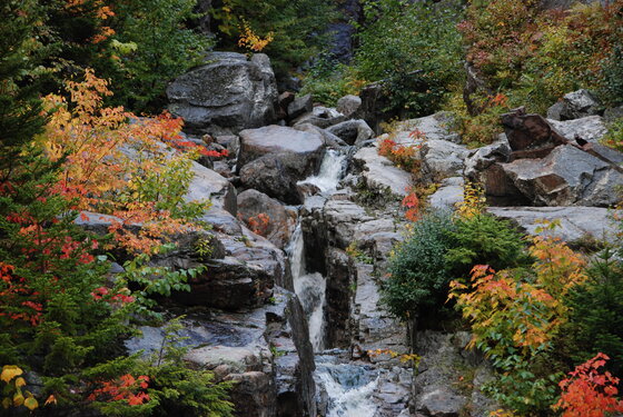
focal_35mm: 165
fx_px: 2859
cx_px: 312
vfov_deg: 8.3
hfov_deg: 12.4
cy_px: 208
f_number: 4.8
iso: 400
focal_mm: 110
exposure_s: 1/60
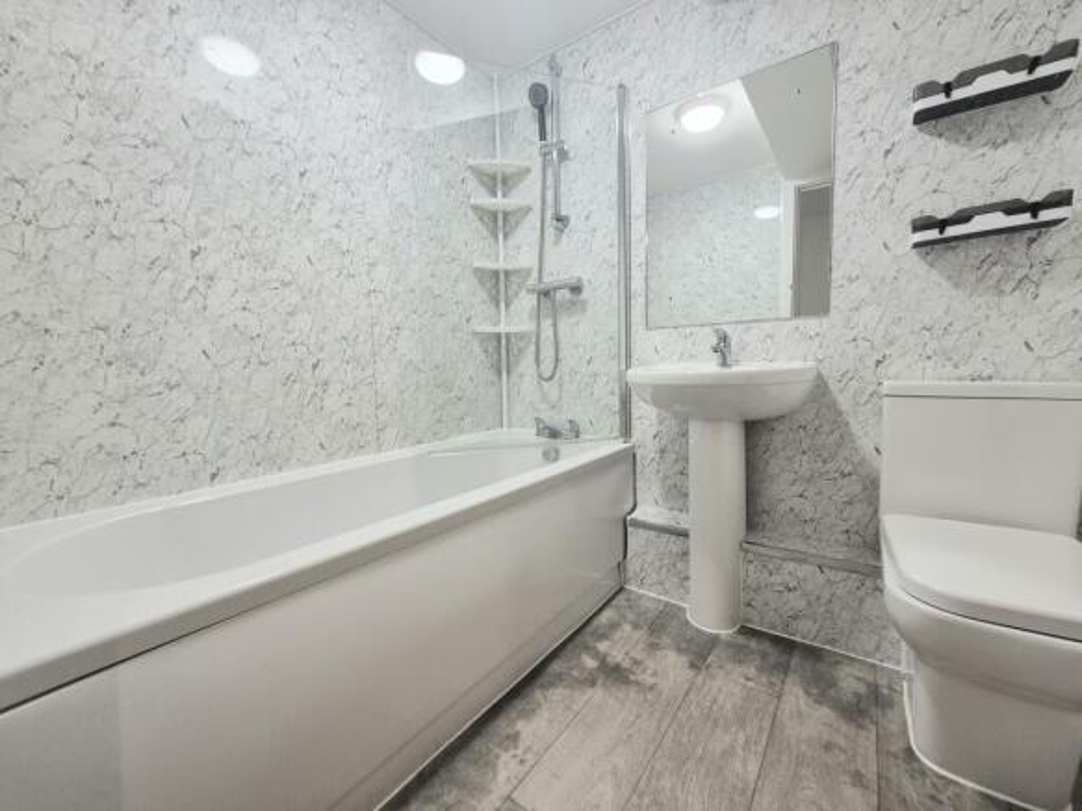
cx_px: 541
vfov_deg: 89.9
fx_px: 406
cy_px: 406
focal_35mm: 13
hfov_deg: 106.2
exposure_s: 1/50
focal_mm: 2.2
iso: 100
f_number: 2.2
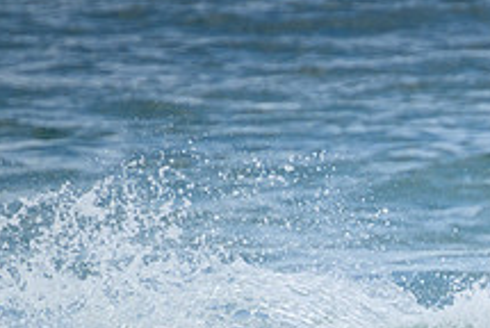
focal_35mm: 2154
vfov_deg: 0.6
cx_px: 652
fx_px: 29358
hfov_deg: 1.0
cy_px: 391
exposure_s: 1/2000
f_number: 11
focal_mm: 800
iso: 1000
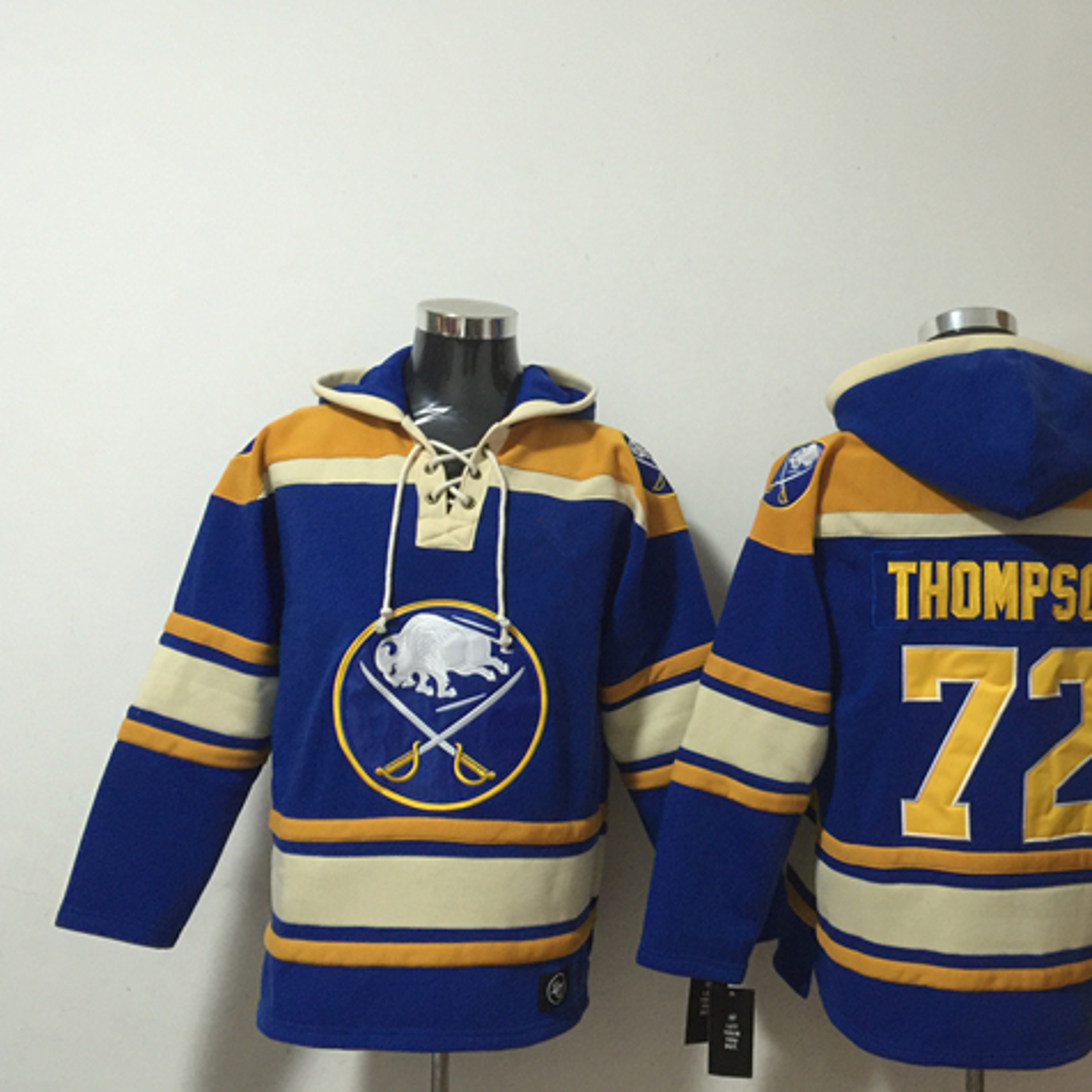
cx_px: 711
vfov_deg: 47.2
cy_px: 547
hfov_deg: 46.6
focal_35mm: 35
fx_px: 1249
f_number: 2.2
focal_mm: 4.15
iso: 125
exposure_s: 1/10
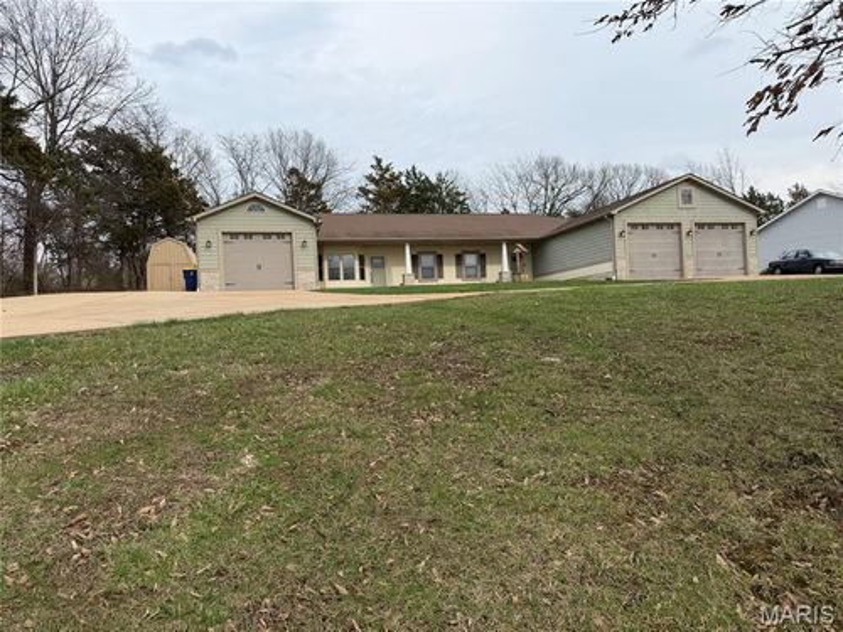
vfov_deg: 56.8
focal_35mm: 24
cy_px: 316
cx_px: 422
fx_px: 584
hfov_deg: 71.6
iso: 80
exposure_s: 1/2299
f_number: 1.78
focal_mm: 6.76
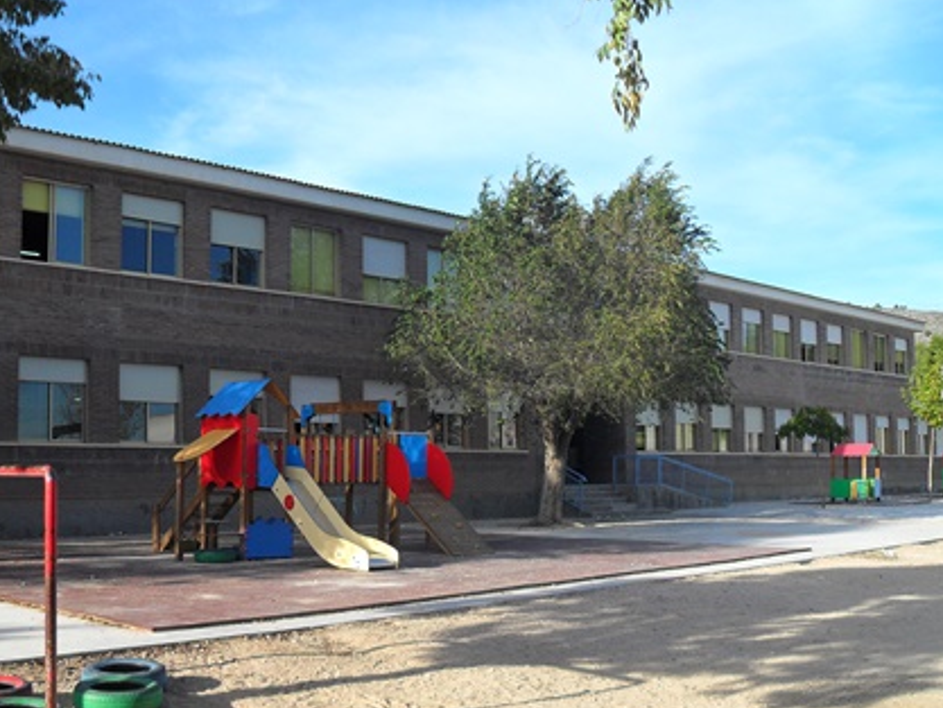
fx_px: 1144
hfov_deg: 44.7
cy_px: 413
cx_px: 432
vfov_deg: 34.3
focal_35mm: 42
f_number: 8.9
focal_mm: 6.2
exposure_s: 1/90
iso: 100
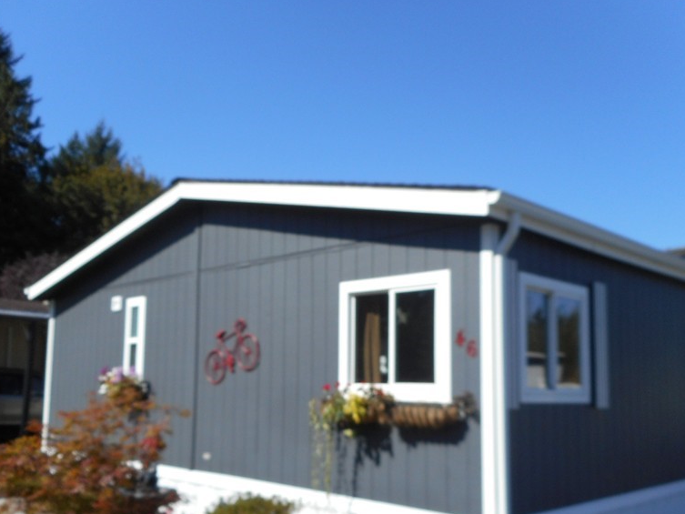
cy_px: 307
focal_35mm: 34
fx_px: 673
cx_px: 323
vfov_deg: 41.6
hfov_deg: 53.9
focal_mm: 4.5
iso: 80
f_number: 3.7
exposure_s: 1/640
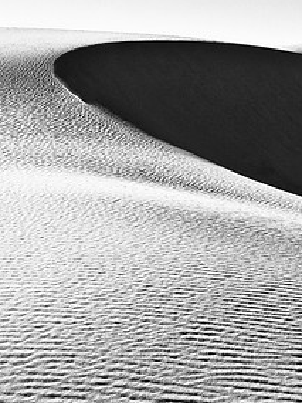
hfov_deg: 15.1
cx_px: 374
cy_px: 212
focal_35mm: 94
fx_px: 1093
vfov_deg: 20.9
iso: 200
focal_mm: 32
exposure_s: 1/250
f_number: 16
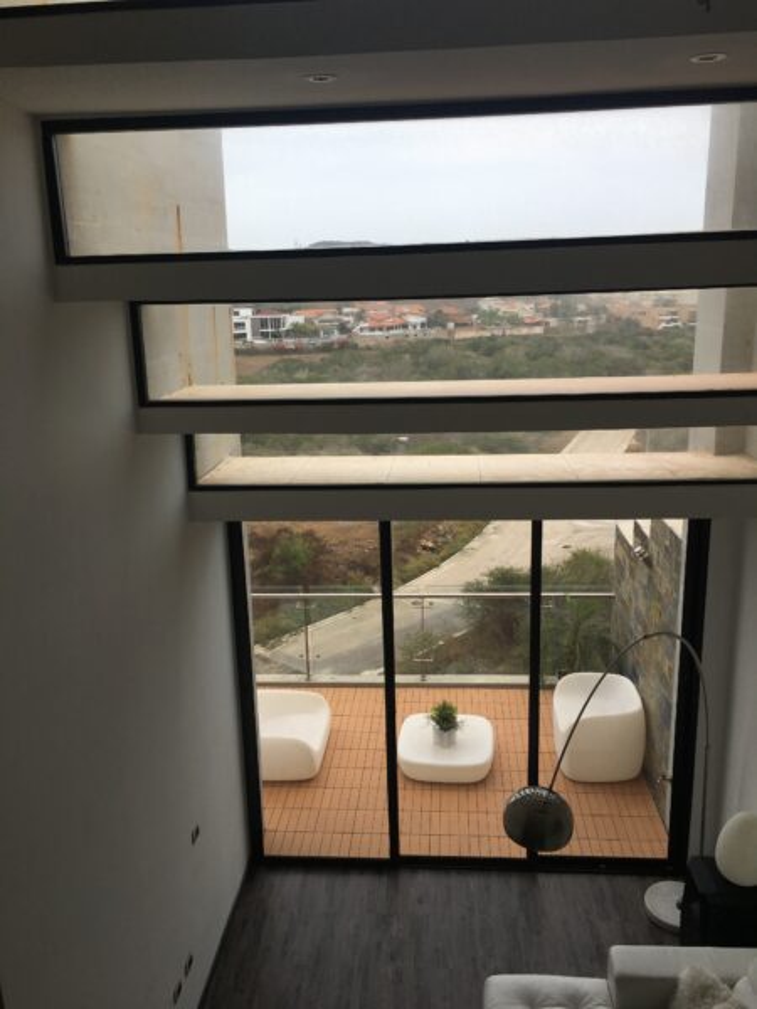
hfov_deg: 48.2
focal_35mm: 29
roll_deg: +0.5
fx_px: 846
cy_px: 504
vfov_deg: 61.7
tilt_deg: -14.2
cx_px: 378
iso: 25
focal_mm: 4.15
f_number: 2.2
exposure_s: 1/538
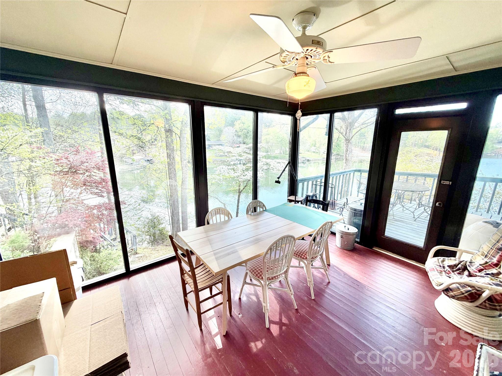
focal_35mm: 14
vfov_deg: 85.7
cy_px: 188
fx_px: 203
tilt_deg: -13.3
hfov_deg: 102.1
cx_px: 251
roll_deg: +0.6
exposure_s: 1/120
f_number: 2.2
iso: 64
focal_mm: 2.22
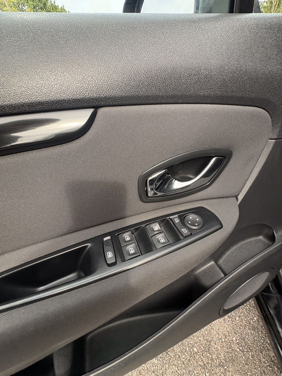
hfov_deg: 85.7
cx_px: 141
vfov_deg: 102.1
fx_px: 152
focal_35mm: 14
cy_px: 188
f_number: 2.2
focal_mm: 2.22
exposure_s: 1/168
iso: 50
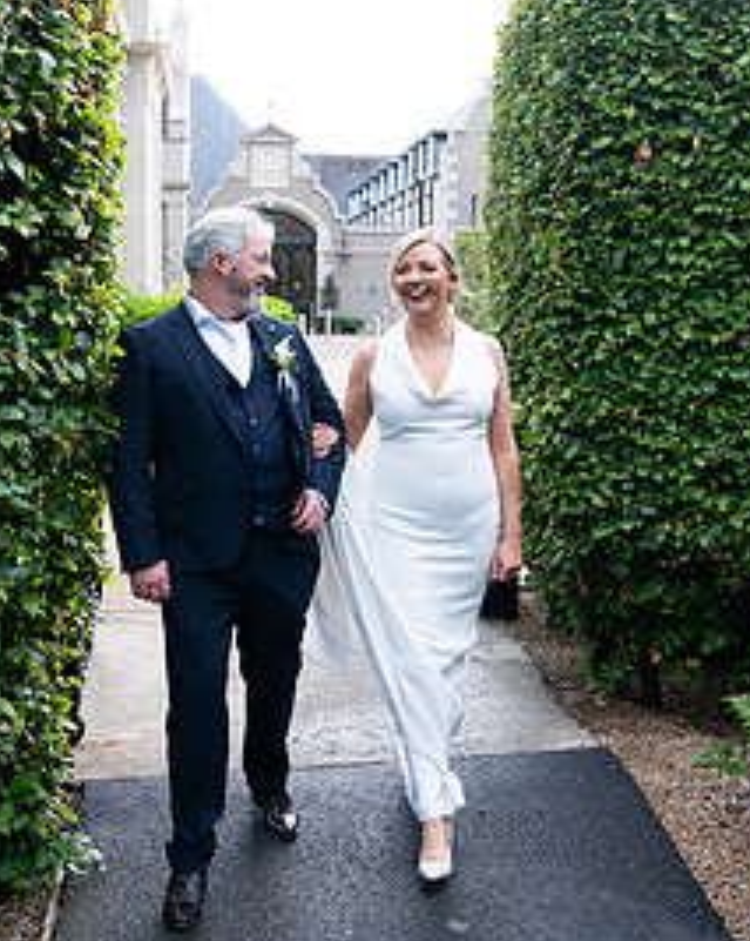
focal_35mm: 49
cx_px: 359
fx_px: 1362
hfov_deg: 30.8
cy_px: 421
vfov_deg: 38.0
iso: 400
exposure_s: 1/200
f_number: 2.8
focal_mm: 24
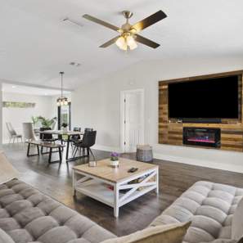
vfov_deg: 69.6
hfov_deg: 69.5
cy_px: 117
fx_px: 175
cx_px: 130
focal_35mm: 22
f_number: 8
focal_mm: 16
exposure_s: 1/10
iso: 1600
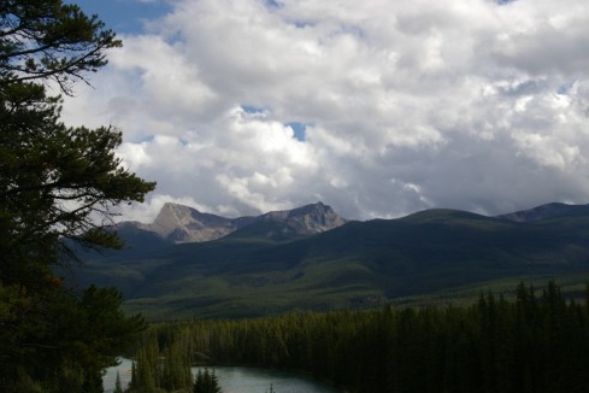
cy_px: 198
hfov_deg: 41.5
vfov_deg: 28.4
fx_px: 777
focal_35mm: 48
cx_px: 300
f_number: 8
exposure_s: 1/500
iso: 200
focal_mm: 31
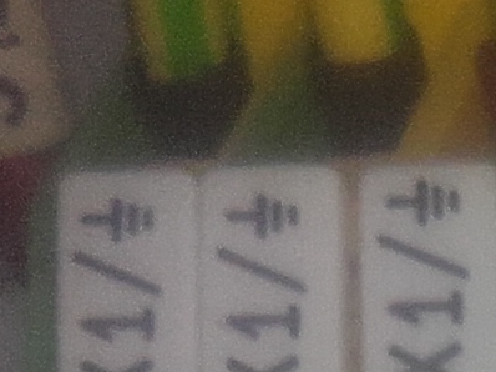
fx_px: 2893
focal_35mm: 202
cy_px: 1089
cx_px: 1510
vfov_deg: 6.7
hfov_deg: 8.2
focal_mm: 3.31
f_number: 2.2
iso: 50
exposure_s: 1/417
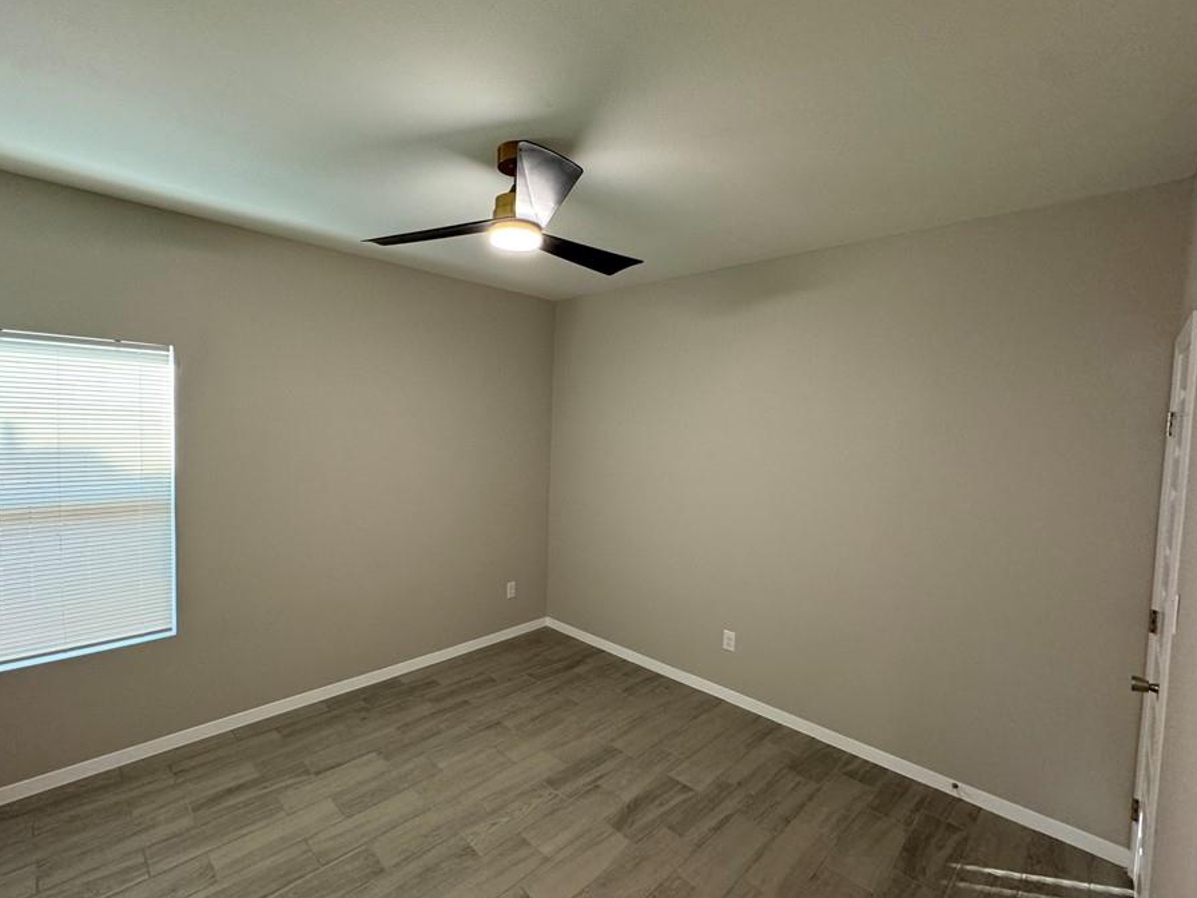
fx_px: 553
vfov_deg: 78.1
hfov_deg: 94.1
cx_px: 529
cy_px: 450
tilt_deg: -2.6
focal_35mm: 16
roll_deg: -1.4
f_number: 2.2
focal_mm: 2.22
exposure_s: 1/60
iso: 250
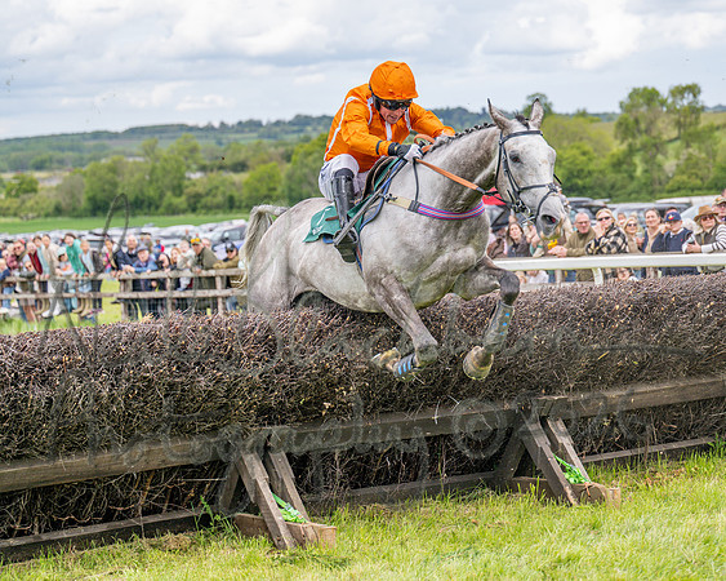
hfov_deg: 19.1
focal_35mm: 100
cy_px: 212
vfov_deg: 15.3
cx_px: 482
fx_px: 2151
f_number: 2.8
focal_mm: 70
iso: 200
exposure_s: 1/1600
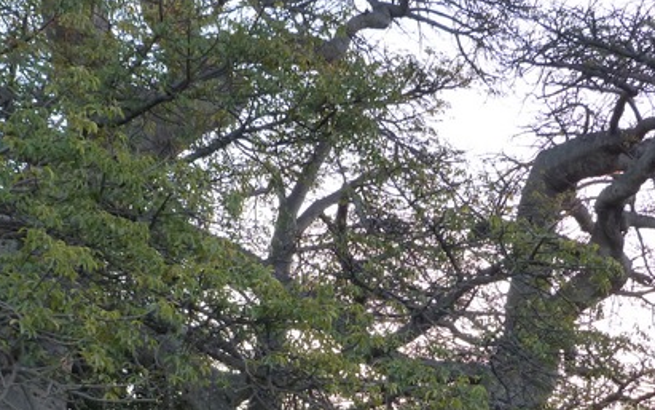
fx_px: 1553
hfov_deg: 23.8
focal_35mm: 87
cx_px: 360
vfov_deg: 14.7
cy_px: 423
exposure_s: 1/60
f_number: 3.1
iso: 250
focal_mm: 7.1
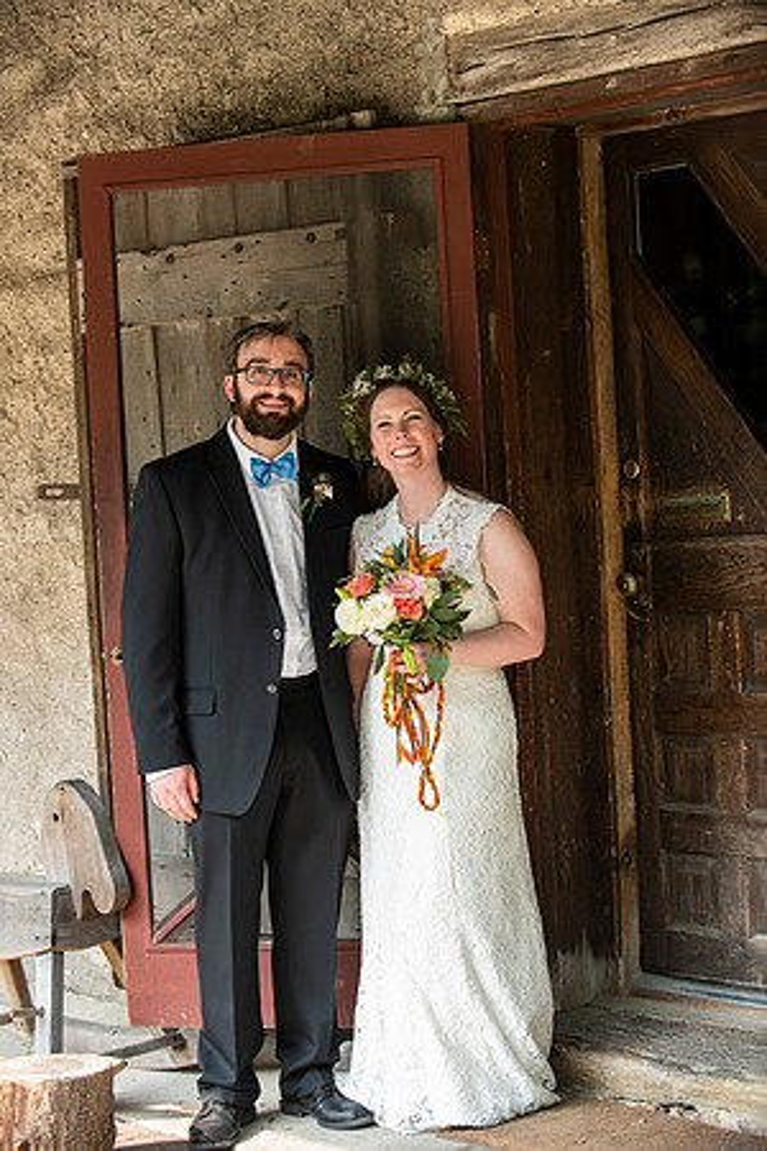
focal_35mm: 82
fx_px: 2620
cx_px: 384
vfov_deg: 24.8
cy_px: 576
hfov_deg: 16.7
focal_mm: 82
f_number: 3.5
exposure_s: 1/320
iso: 400
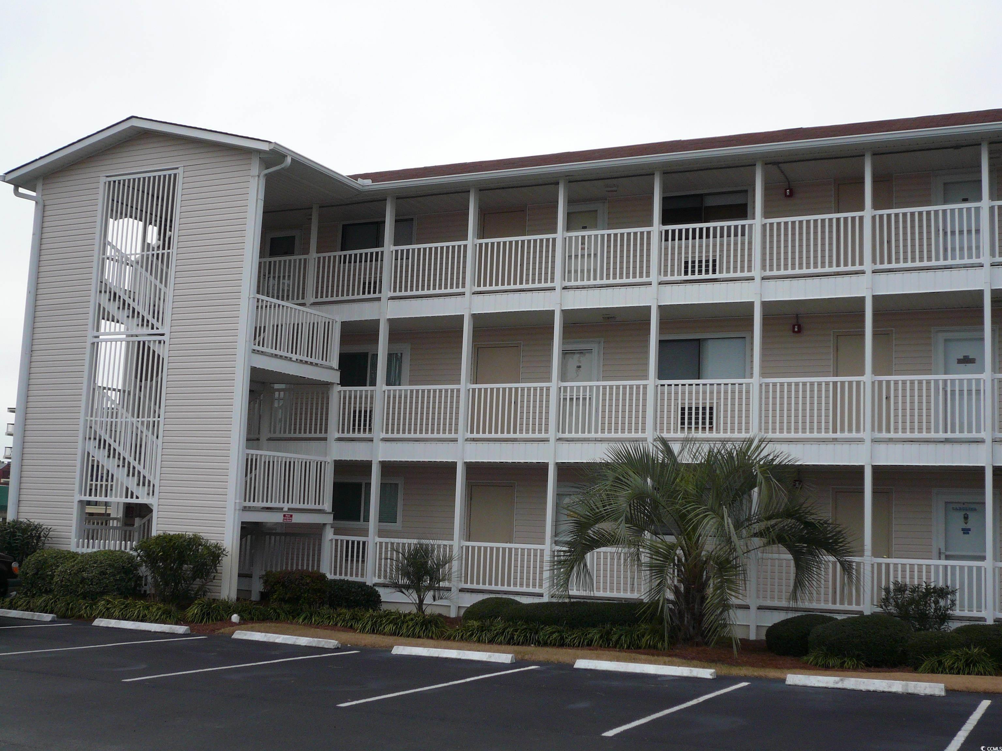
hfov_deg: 44.8
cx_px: 501
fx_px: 1216
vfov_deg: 34.3
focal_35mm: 42
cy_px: 376
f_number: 3.3
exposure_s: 1/500
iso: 100
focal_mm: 6.9
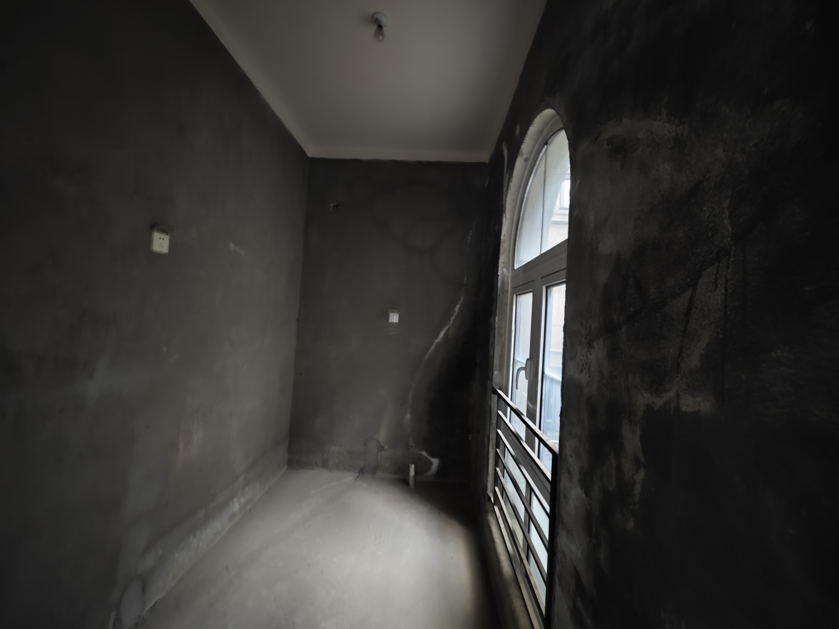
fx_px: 291
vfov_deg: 94.5
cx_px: 420
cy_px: 314
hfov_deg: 110.5
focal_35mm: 12
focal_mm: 2.03
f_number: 1.8
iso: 800
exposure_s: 1/16.7
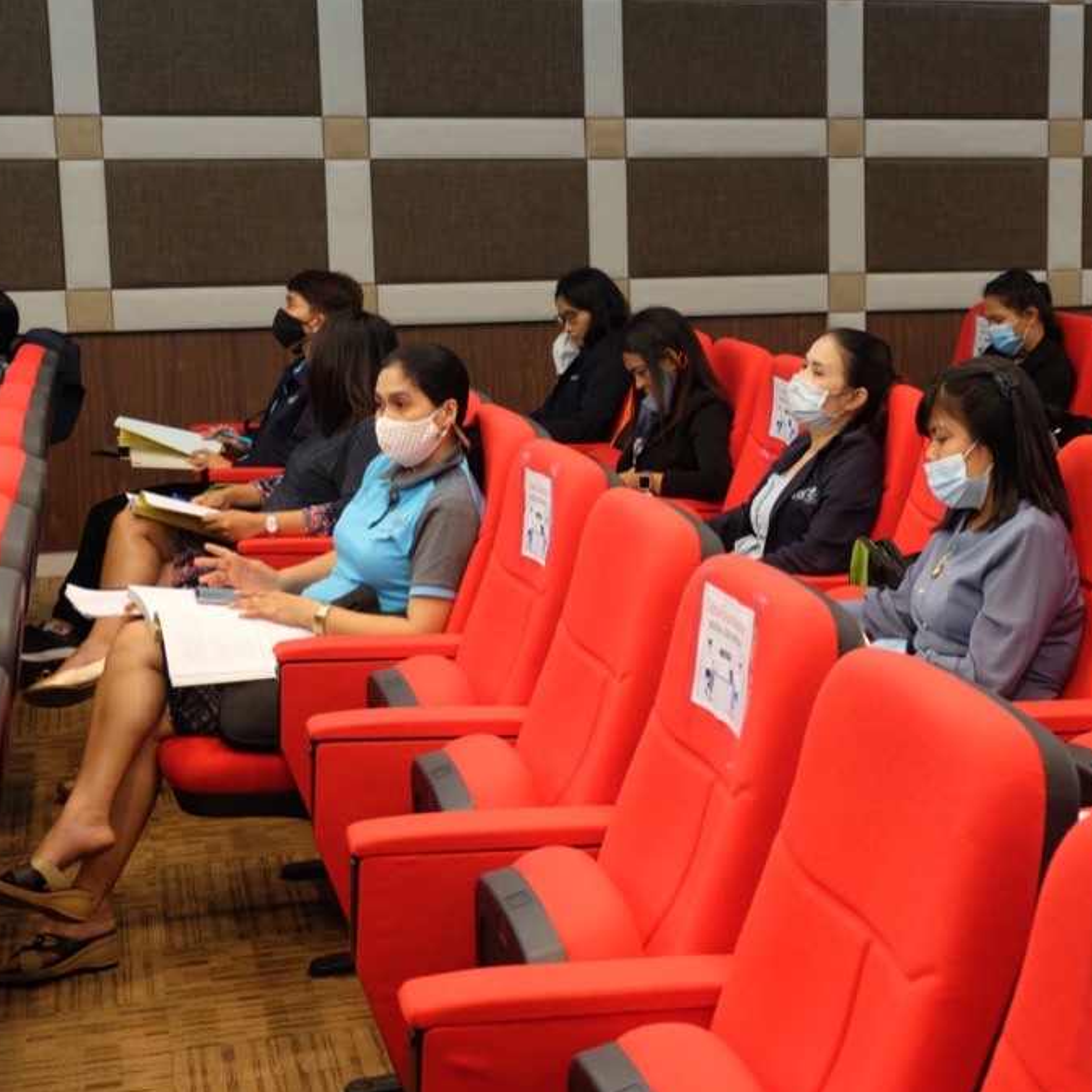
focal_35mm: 61
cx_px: 808
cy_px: 551
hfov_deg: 27.8
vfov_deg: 28.2
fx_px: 2177
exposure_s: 1/28
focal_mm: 31
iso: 800
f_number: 4.7
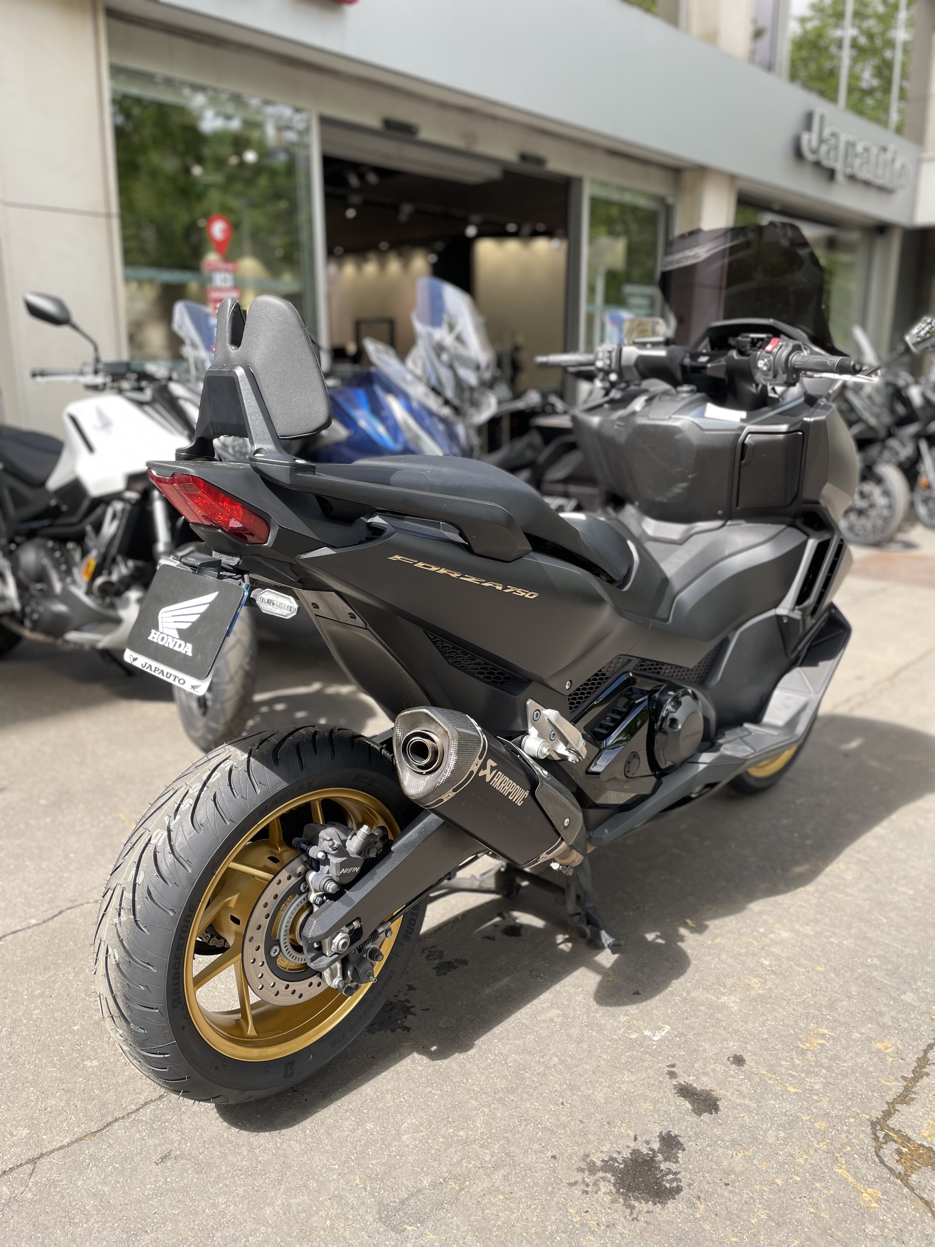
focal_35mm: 26
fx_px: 936
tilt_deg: -13.6
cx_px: 468
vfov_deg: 67.3
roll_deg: +0.5
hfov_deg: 53.1
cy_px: 624
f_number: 1.6
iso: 50
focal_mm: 4.2
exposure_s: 1/344
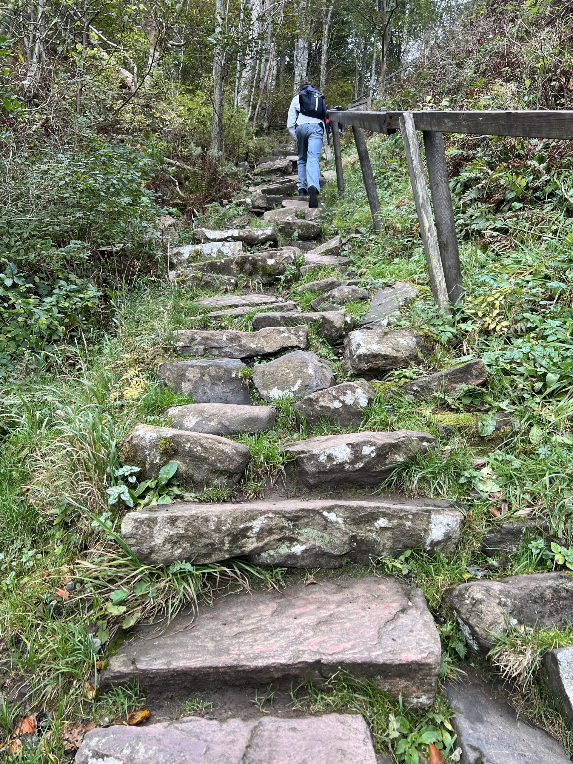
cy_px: 382
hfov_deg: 53.1
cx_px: 286
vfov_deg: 67.3
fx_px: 574
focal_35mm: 26
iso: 32
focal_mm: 5.7
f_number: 1.5
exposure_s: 1/121
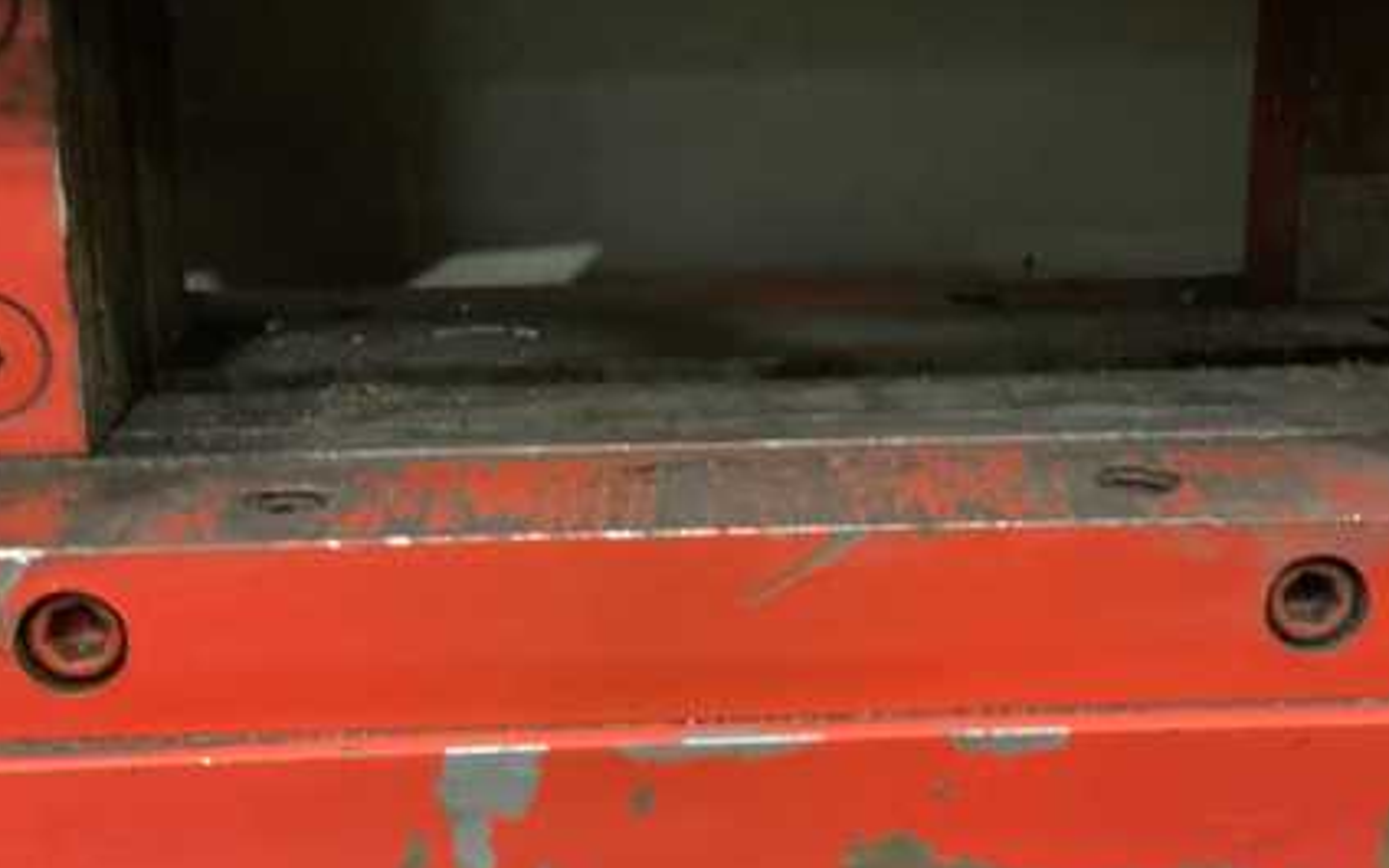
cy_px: 344
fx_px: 2196
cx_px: 760
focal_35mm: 58
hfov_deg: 35.1
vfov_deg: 22.3
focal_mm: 3
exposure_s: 1/30
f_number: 1.8
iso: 320
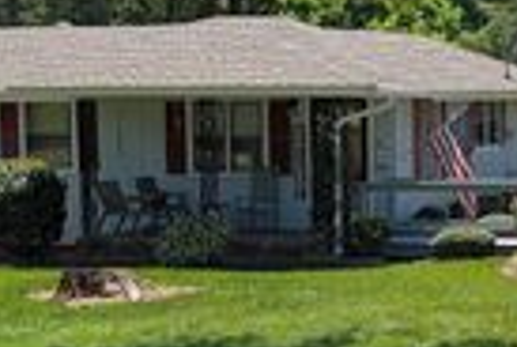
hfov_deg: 21.9
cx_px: 445
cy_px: 226
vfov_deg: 15.1
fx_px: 1310
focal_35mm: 91
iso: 21
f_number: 1.68
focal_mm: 6.9
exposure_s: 1/751
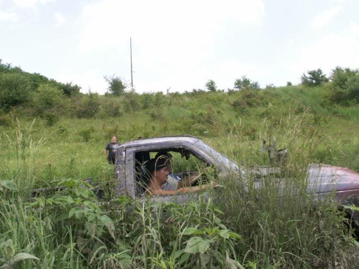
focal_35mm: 35
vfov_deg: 40.7
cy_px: 134
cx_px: 180
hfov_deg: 52.6
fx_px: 363
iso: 50
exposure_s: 1/125
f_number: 5.6
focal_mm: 5.86
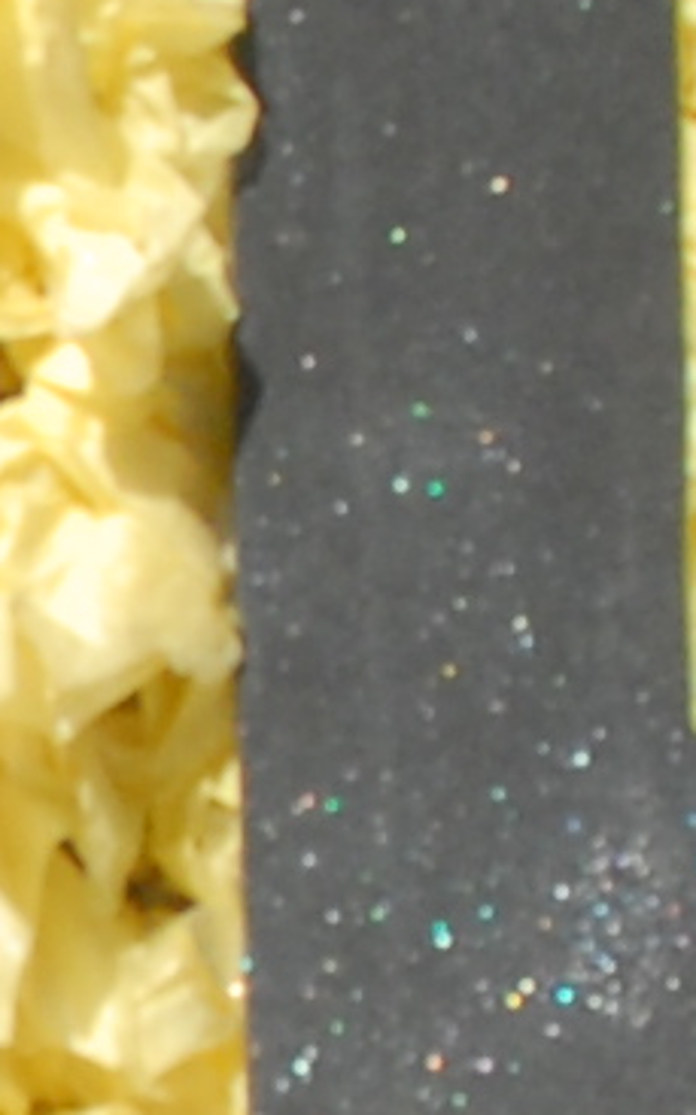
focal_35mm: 226
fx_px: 6867
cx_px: -878
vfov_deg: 9.3
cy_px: 951
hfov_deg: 5.6
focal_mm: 14
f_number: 6.3
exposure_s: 1/1000
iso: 320
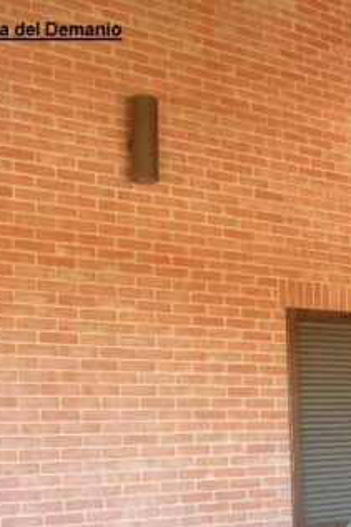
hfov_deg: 21.0
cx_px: 371
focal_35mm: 62
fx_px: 908
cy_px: 435
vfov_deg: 31.4
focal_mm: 4.7
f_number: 2.8
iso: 228
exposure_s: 1/60
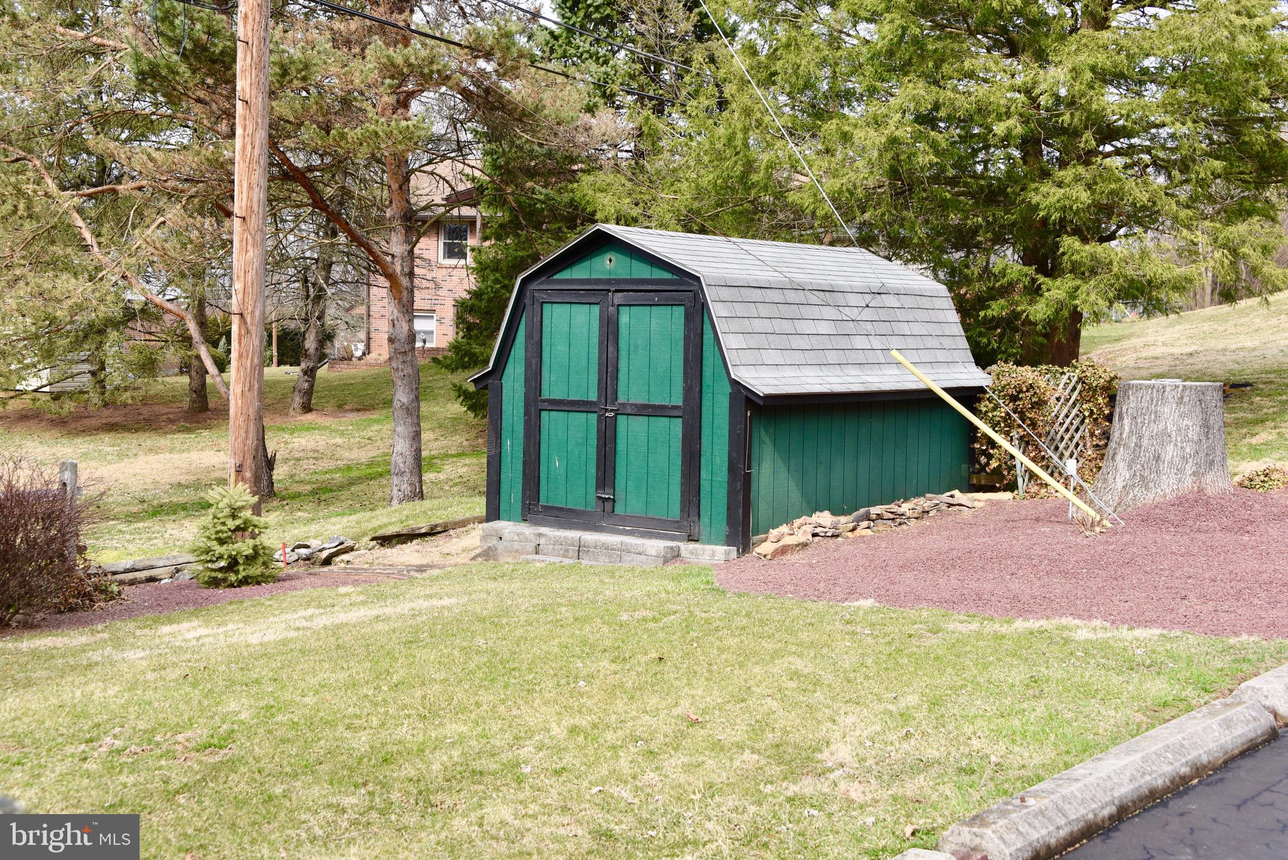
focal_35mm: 45
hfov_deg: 43.6
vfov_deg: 29.9
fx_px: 1610
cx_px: 644
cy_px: 430
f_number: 8
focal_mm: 45
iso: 200
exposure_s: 1/250
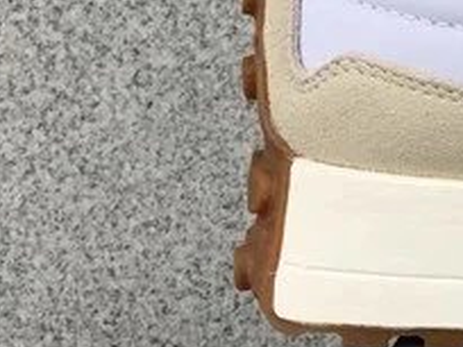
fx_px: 1832
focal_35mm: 137
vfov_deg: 10.8
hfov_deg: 12.8
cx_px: 892
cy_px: 217
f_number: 2.4
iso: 25
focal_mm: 3.3
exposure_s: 1/165
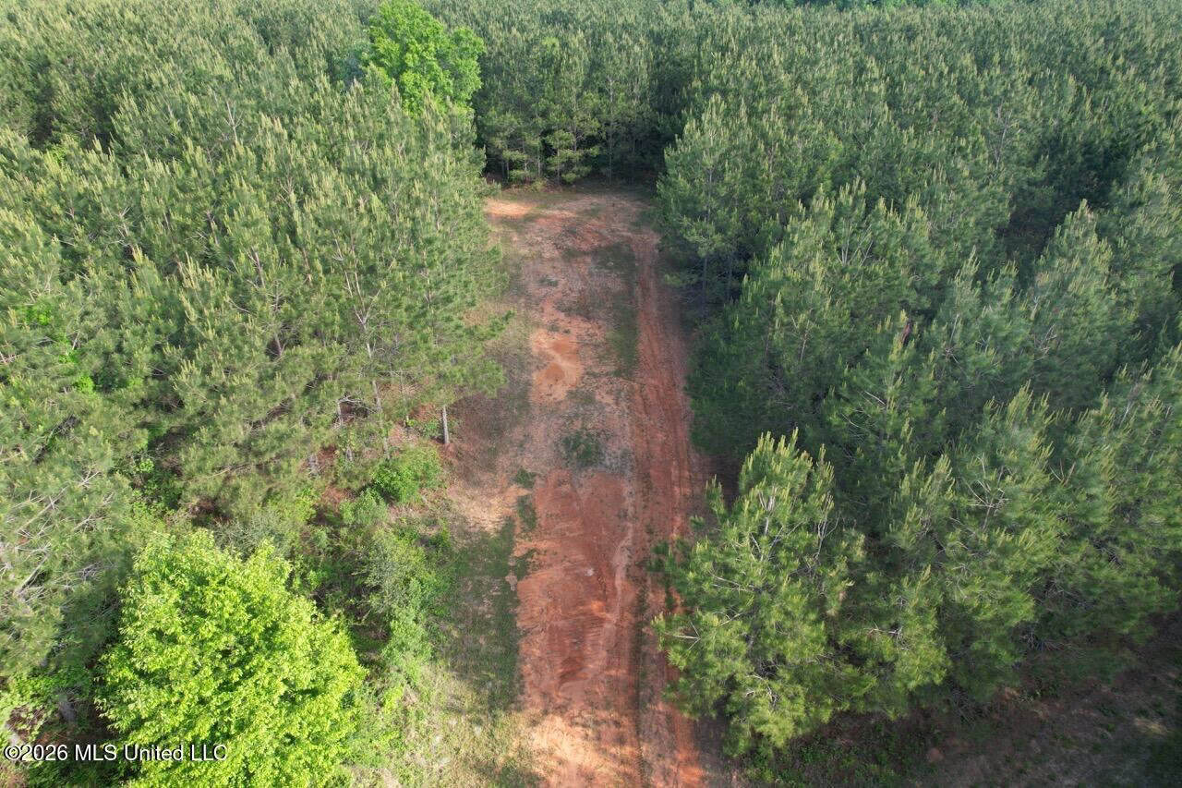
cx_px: 591
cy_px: 394
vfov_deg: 57.2
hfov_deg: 78.6
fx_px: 722
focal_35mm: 22
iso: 100
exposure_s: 1/320
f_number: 2.8
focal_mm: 8.4
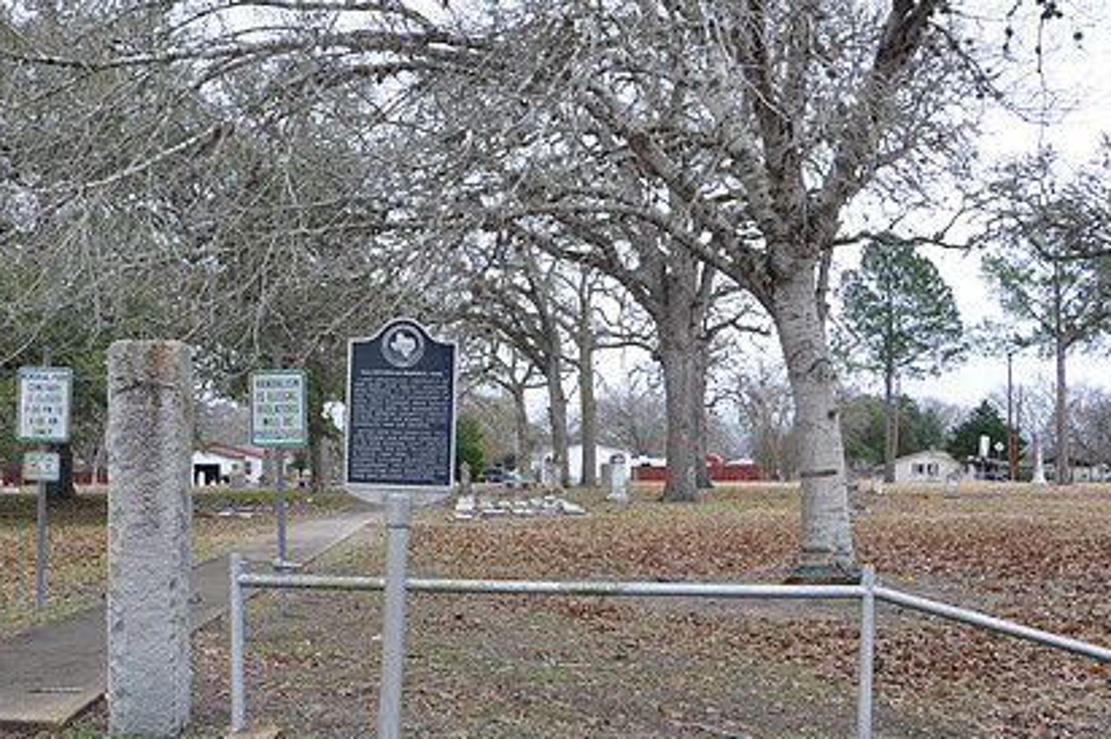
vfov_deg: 34.9
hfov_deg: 50.1
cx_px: 404
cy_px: 433
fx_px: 1172
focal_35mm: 38
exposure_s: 1/80
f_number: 9
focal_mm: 18
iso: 200
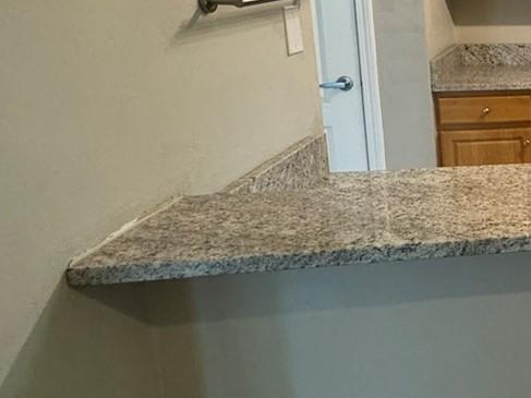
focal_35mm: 46
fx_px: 705
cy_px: 91
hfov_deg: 27.6
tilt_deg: -11.2
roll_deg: -2.0
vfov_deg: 30.9
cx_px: 802
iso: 400
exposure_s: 1/60
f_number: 2.2
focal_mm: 2.22
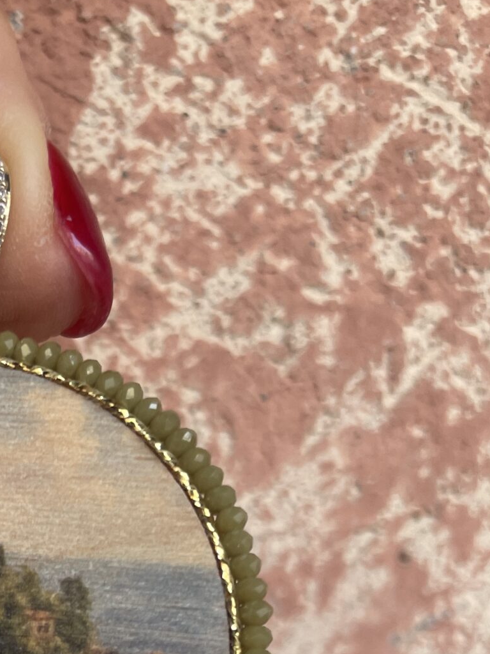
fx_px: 1227
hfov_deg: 21.2
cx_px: -74
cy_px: 759
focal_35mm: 65
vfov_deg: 26.8
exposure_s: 1/121
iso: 40
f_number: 1.6
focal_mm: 4.2
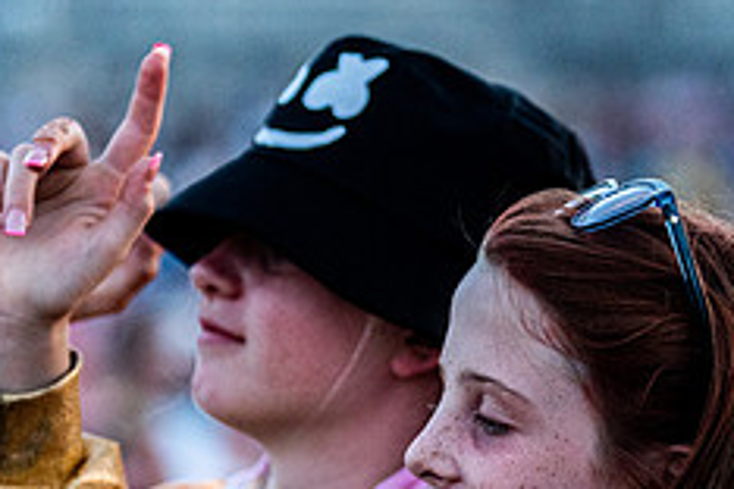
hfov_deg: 5.6
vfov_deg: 3.8
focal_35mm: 366
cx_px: 523
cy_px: 450
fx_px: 7462
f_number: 2.8
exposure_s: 1/1000
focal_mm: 116
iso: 800
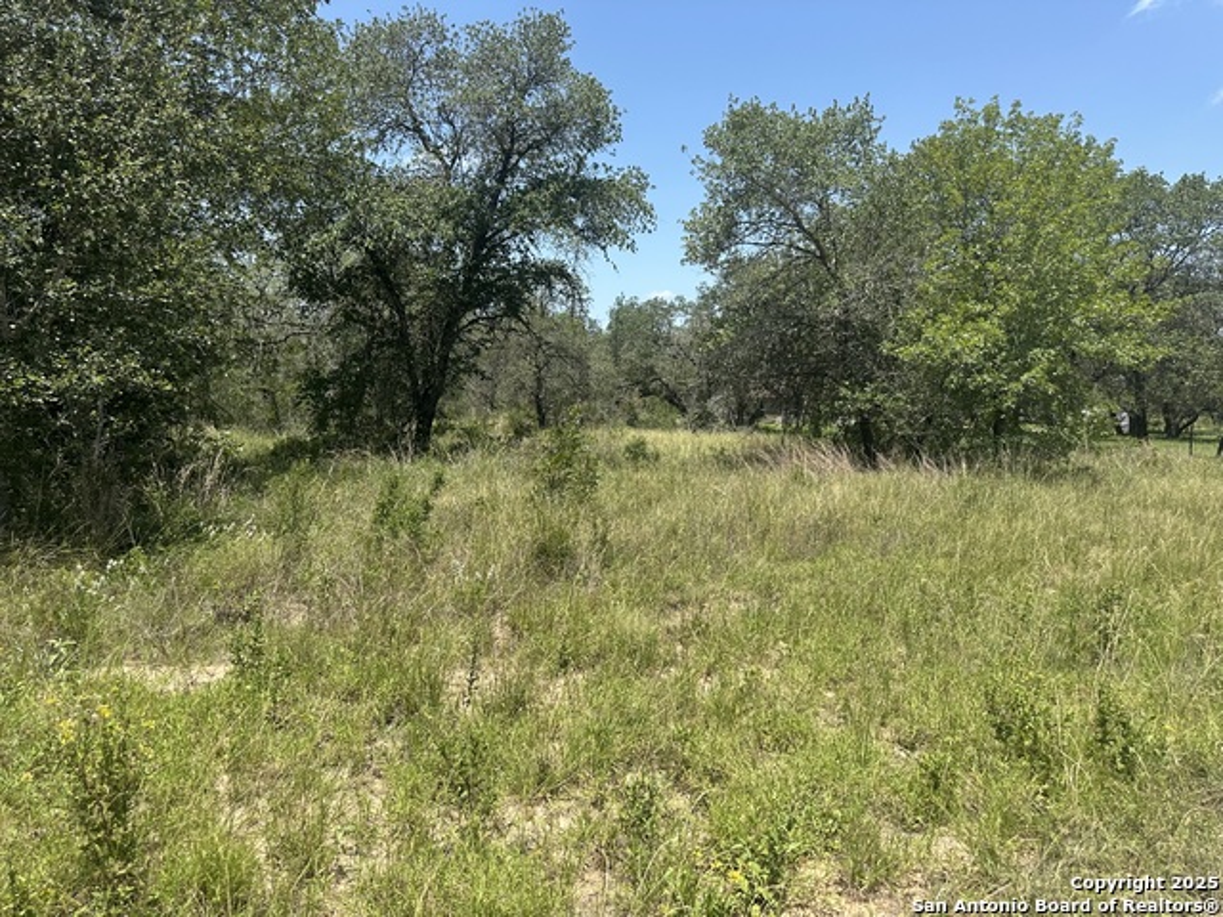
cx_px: 612
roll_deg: -1.4
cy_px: 458
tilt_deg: -3.4
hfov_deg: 71.6
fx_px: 848
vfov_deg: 56.8
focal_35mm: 24
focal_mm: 6.86
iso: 80
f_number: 1.78
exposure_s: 1/2967
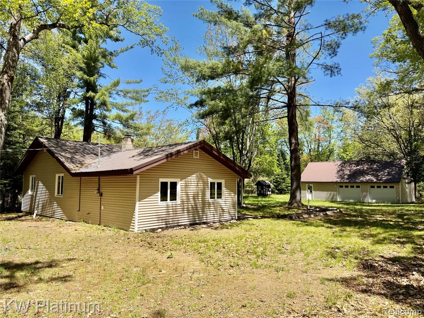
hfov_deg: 71.6
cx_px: 212
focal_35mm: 24
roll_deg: -0.1
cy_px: 159
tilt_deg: +5.1
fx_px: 294
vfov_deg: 56.8
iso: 80
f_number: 1.78
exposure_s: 1/2801
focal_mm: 6.76
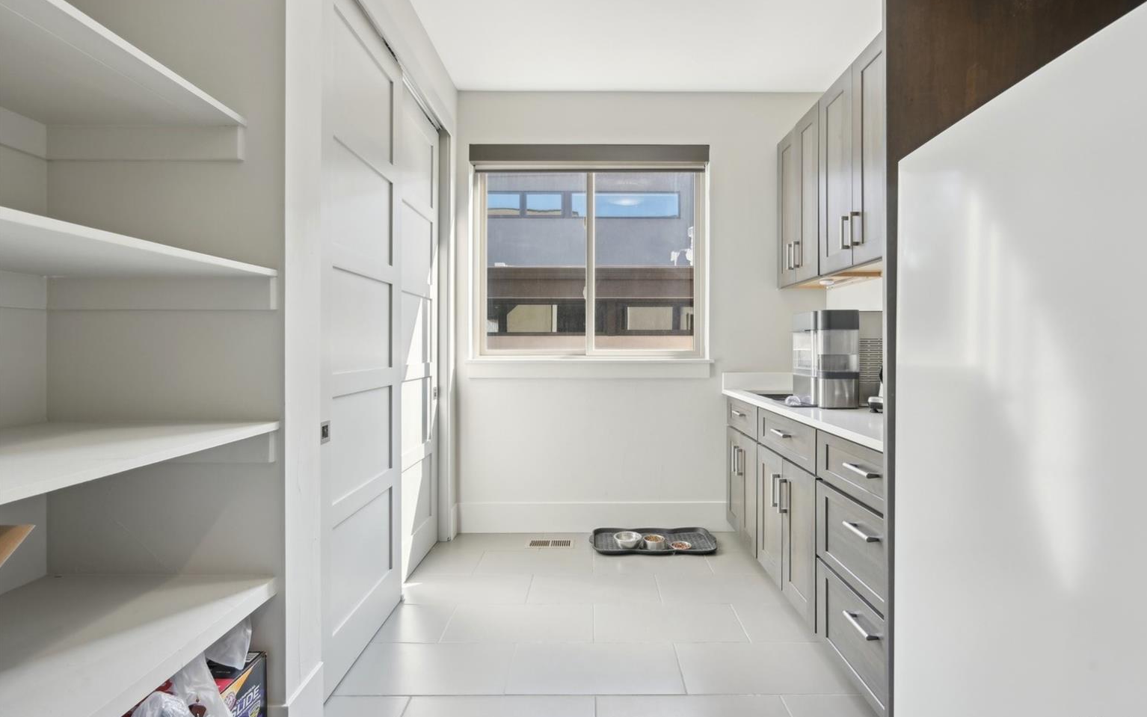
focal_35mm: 17
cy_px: 343
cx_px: 596
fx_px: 531
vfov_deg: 68.0
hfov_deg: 94.3
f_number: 8
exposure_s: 1/15
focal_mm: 16
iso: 280
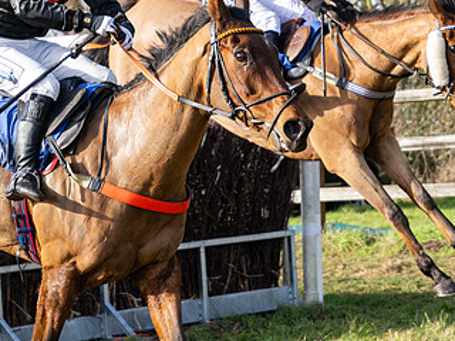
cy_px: 172
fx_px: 2800
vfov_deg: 7.0
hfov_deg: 9.3
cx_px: 183
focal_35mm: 213
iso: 400
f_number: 4
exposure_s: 1/1250
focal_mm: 70
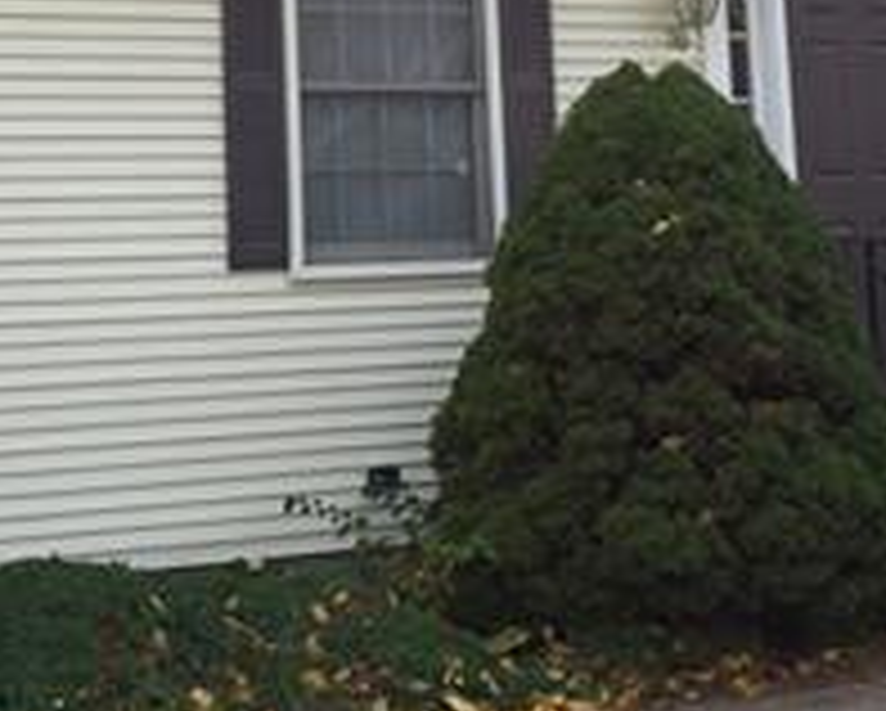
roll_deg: +2.0
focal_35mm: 92
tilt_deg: +10.6
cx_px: 423
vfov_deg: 16.2
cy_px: -108
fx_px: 2415
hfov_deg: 20.8
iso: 32
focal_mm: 4.15
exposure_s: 1/638
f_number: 2.2
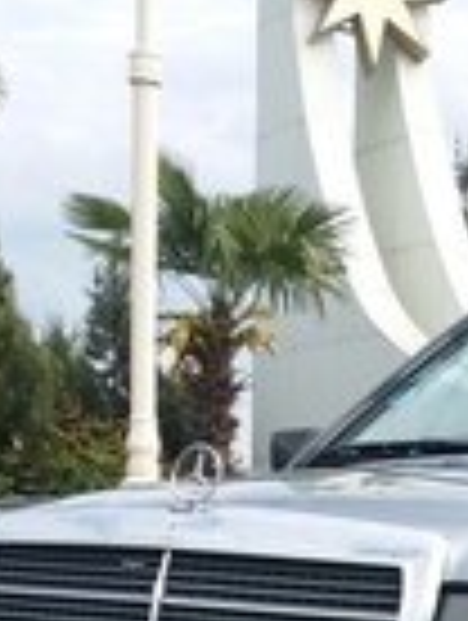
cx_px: 531
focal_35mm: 97
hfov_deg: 14.9
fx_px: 1743
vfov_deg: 18.0
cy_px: 932
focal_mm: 3.7
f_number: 1.9
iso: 40
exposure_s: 1/697
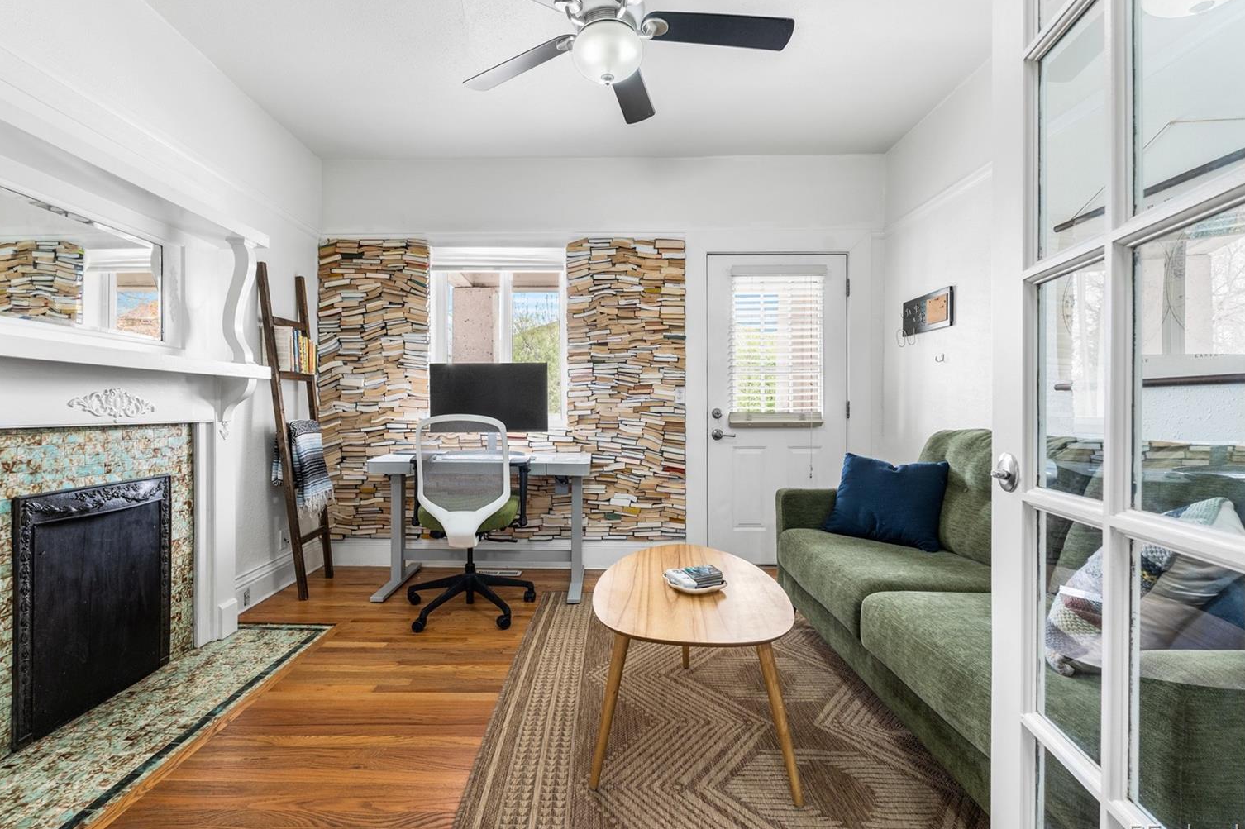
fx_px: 588
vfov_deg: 70.4
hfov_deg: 93.3
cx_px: 601
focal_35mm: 17
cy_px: 410
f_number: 8
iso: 500
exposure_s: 1/2
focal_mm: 16
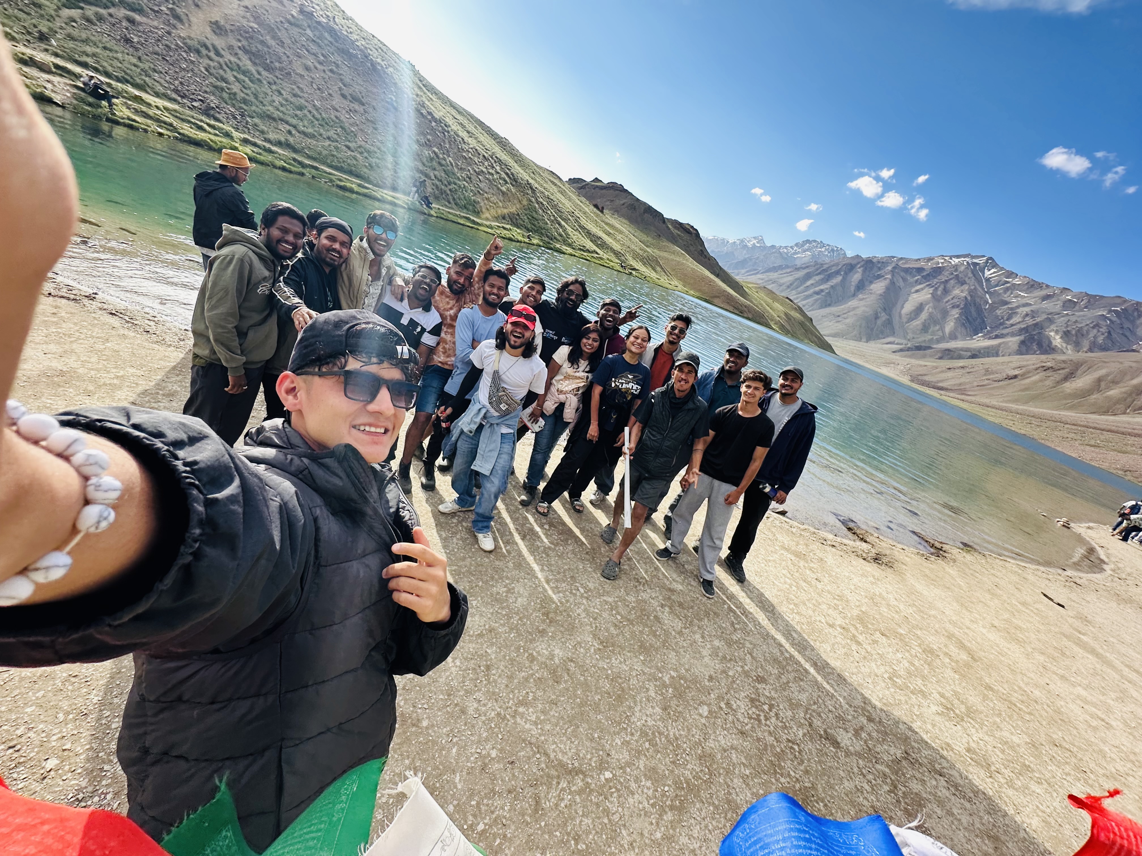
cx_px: 571
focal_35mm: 14
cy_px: 428
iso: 40
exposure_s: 1/341
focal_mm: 2.22
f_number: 2.2
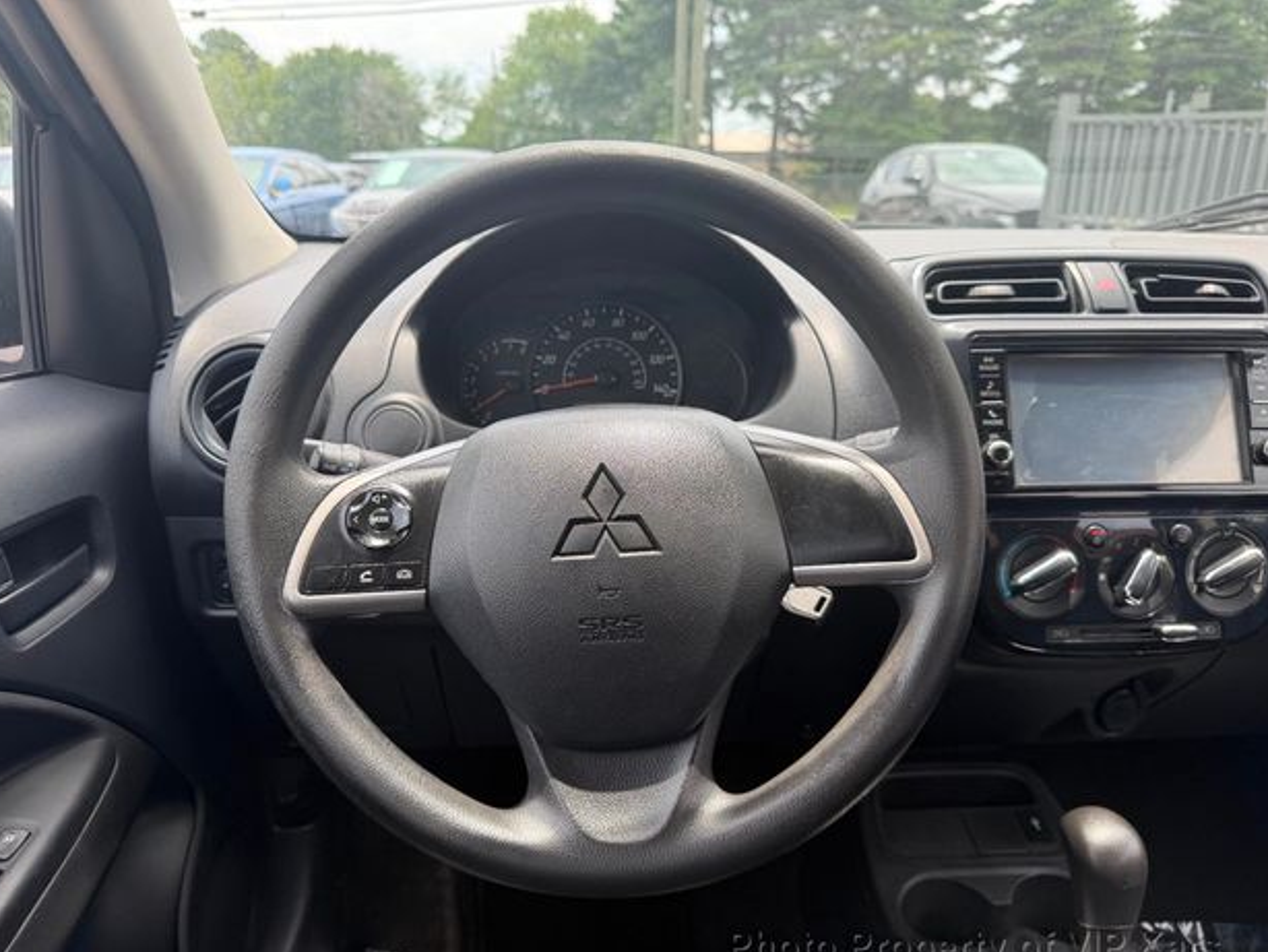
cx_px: 628
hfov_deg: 69.4
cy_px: 494
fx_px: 916
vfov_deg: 54.9
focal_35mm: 25
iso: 80
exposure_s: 1/589
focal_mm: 6.76
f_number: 1.78
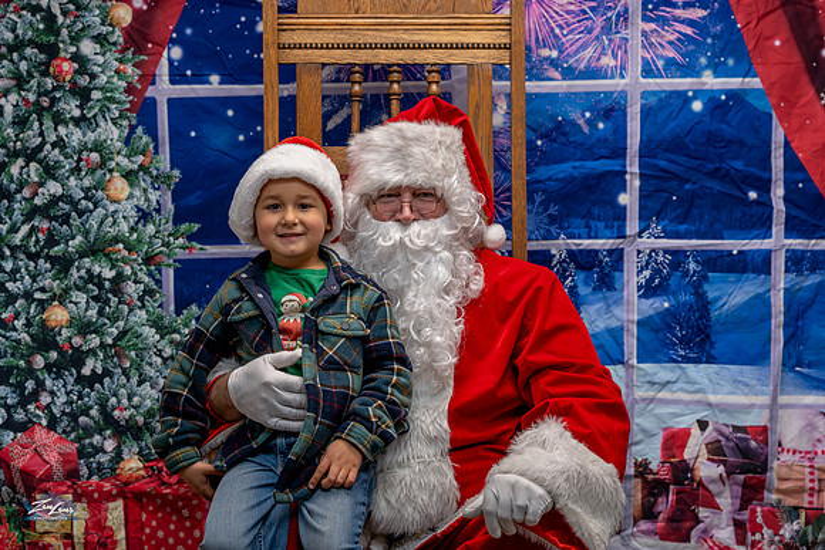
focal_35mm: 58
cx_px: 412
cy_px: 275
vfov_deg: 23.4
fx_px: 1329
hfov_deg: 34.5
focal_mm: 58
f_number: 4.5
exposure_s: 1/400
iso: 4000
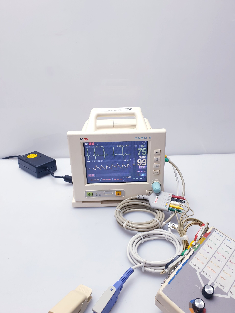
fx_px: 235
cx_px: 118
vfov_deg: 67.3
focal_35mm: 26
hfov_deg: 53.1
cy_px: 156
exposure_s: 1/50
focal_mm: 4.3
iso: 50
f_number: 2.4
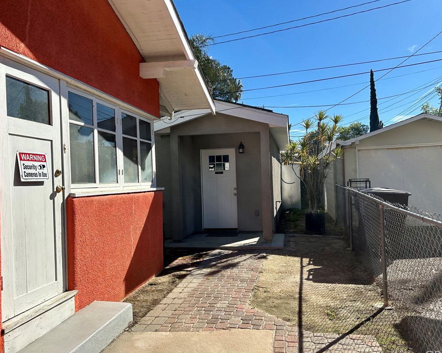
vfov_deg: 51.5
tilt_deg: +4.2
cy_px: 179
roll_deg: +3.2
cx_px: 225
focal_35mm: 28
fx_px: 366
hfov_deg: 62.2
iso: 50
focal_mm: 5.7
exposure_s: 1/4115
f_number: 1.5
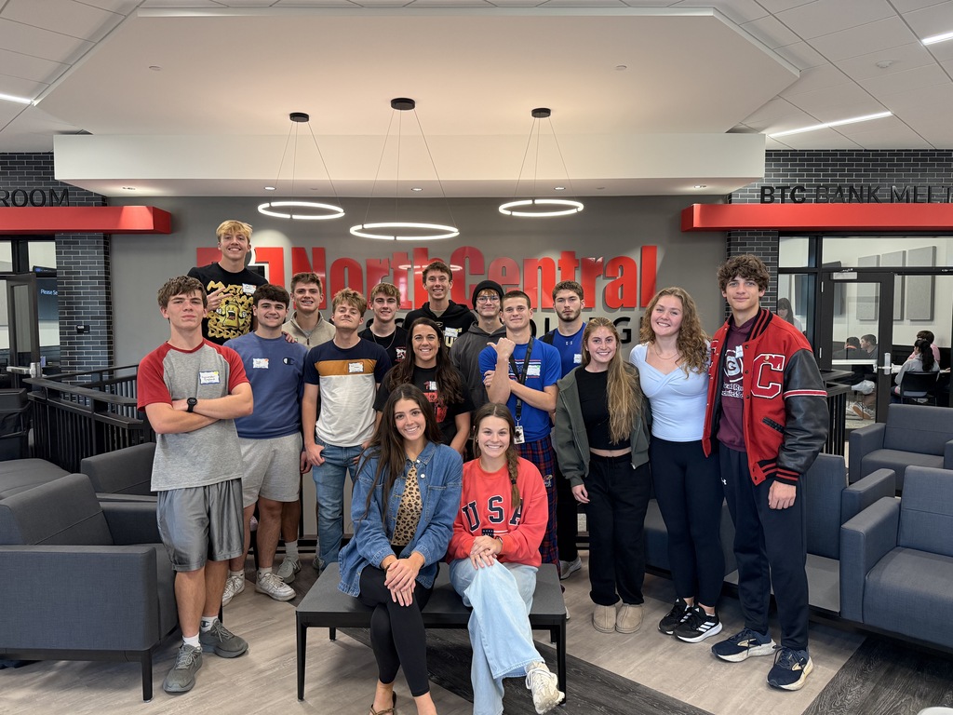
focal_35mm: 24
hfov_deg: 71.6
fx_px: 661
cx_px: 476
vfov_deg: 56.8
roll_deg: +0.3
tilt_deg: -3.3
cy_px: 358
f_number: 1.78
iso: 250
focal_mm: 6.76
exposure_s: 1/120
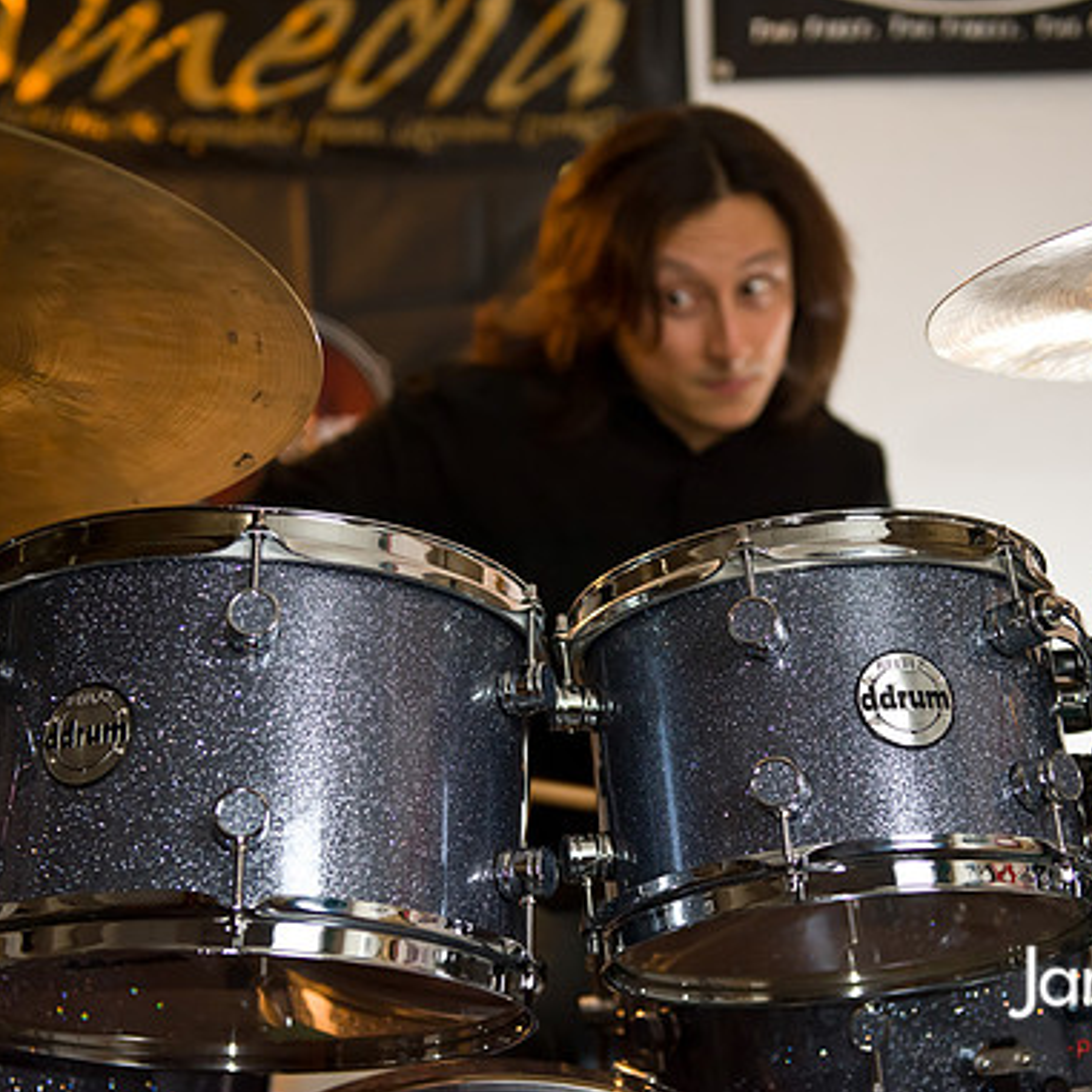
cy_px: 545
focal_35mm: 62
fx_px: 2213
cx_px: 567
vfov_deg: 27.7
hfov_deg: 27.7
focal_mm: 48
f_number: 3.2
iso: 1600
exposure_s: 1/125
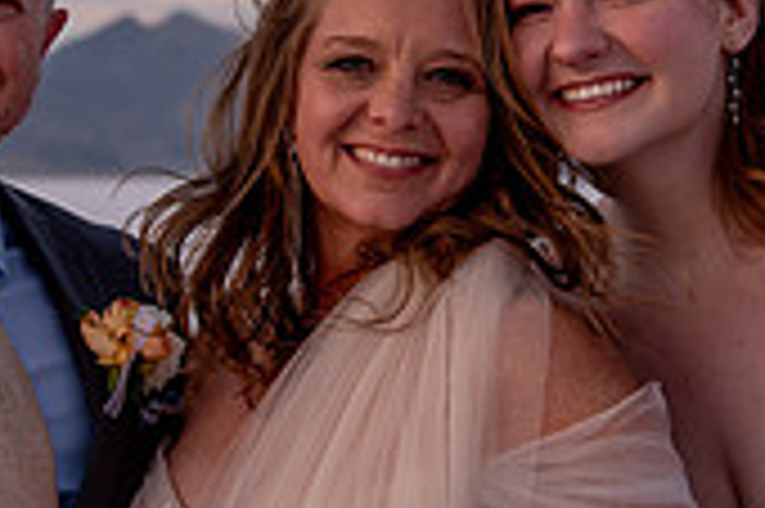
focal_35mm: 168
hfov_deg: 12.2
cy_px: 229
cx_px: 383
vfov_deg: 8.2
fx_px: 3566
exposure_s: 1/200
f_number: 4
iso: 200
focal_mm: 46
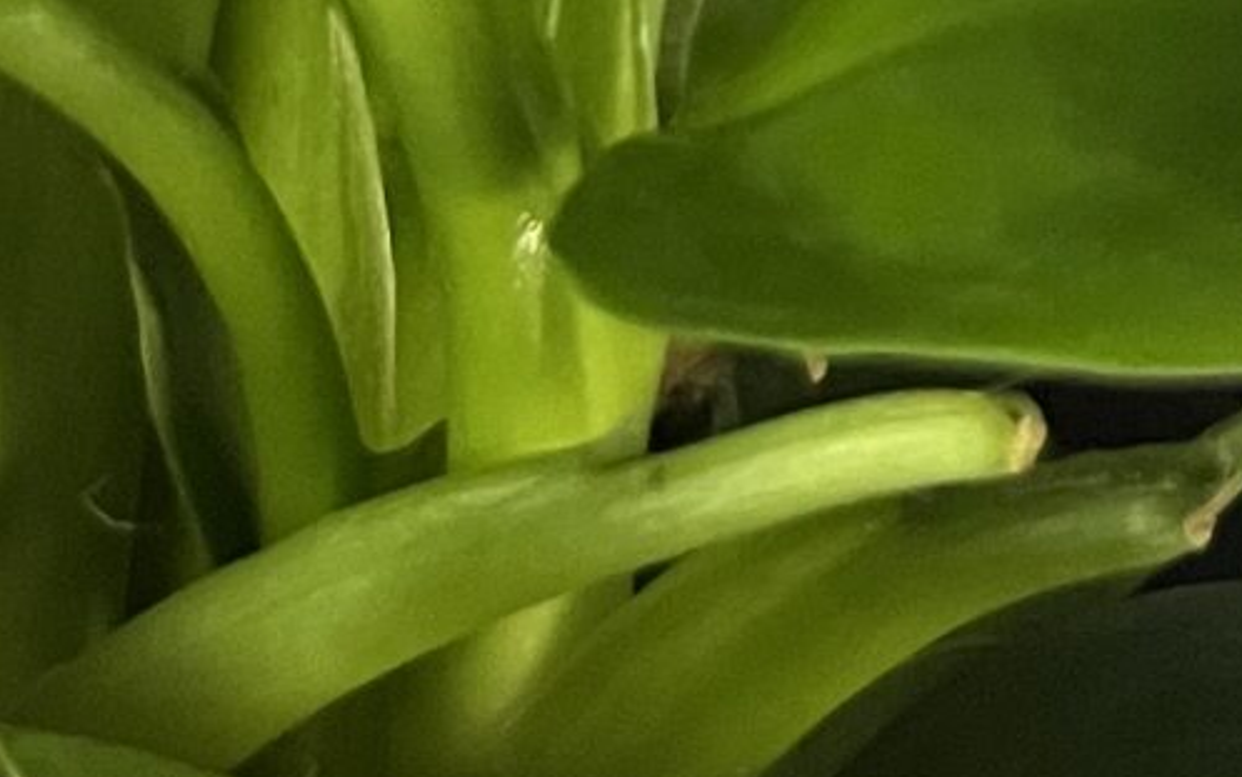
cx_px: 1557
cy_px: -1464
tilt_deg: -1.1
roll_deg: +0.2
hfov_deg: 14.2
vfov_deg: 8.1
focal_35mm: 142
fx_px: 4808
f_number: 1.6
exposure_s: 1/60
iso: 320
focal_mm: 5.1
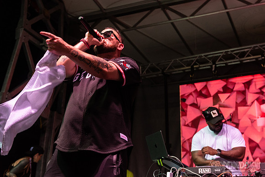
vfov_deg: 26.5
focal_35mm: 51
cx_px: 153
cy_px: 75
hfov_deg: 38.8
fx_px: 375
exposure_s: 1/250
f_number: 4
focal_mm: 44
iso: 2000
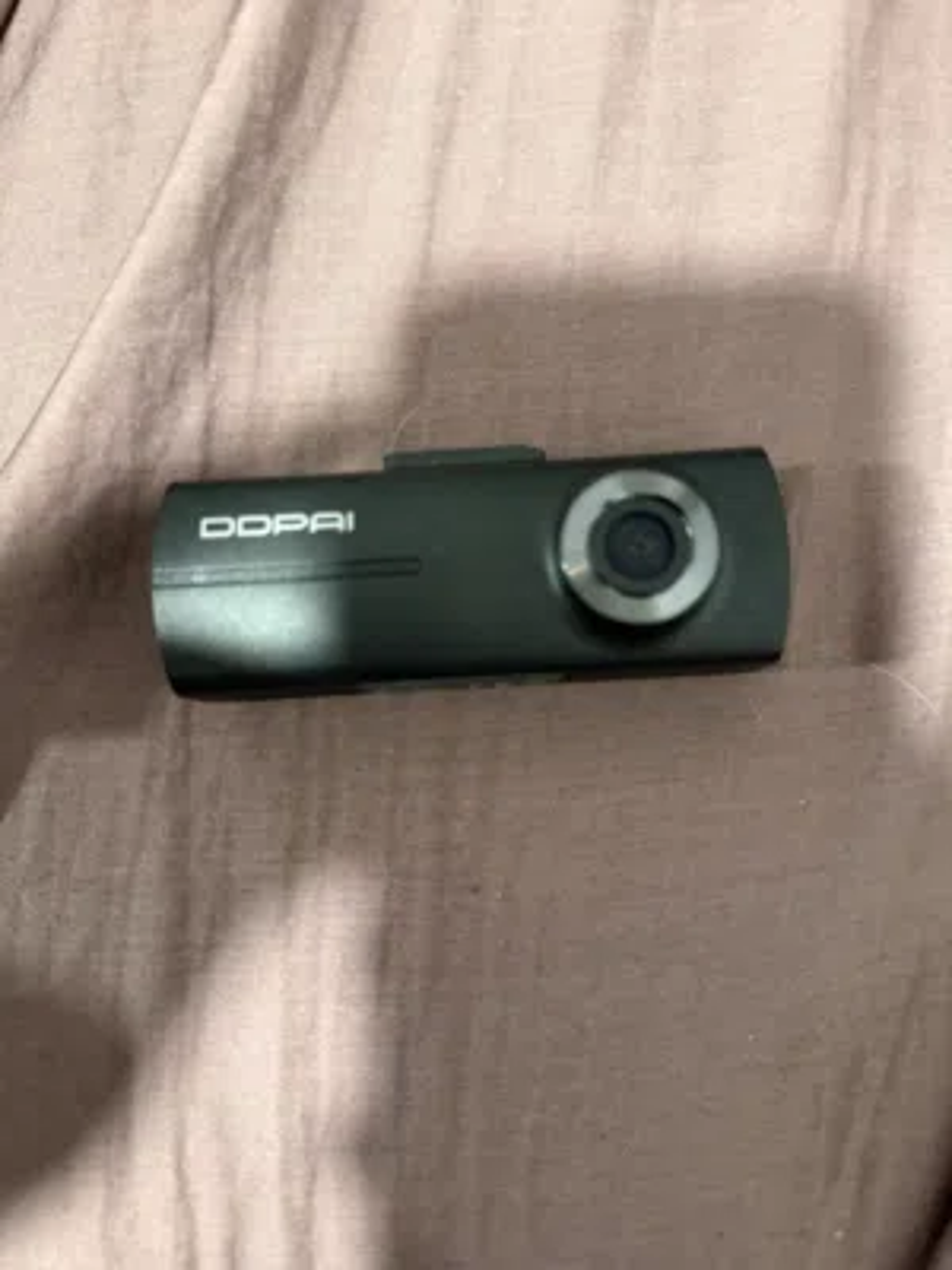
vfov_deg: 71.6
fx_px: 880
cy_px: 635
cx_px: 476
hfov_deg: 56.8
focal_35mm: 24
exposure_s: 1/33
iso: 640
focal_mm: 6.76
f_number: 1.78
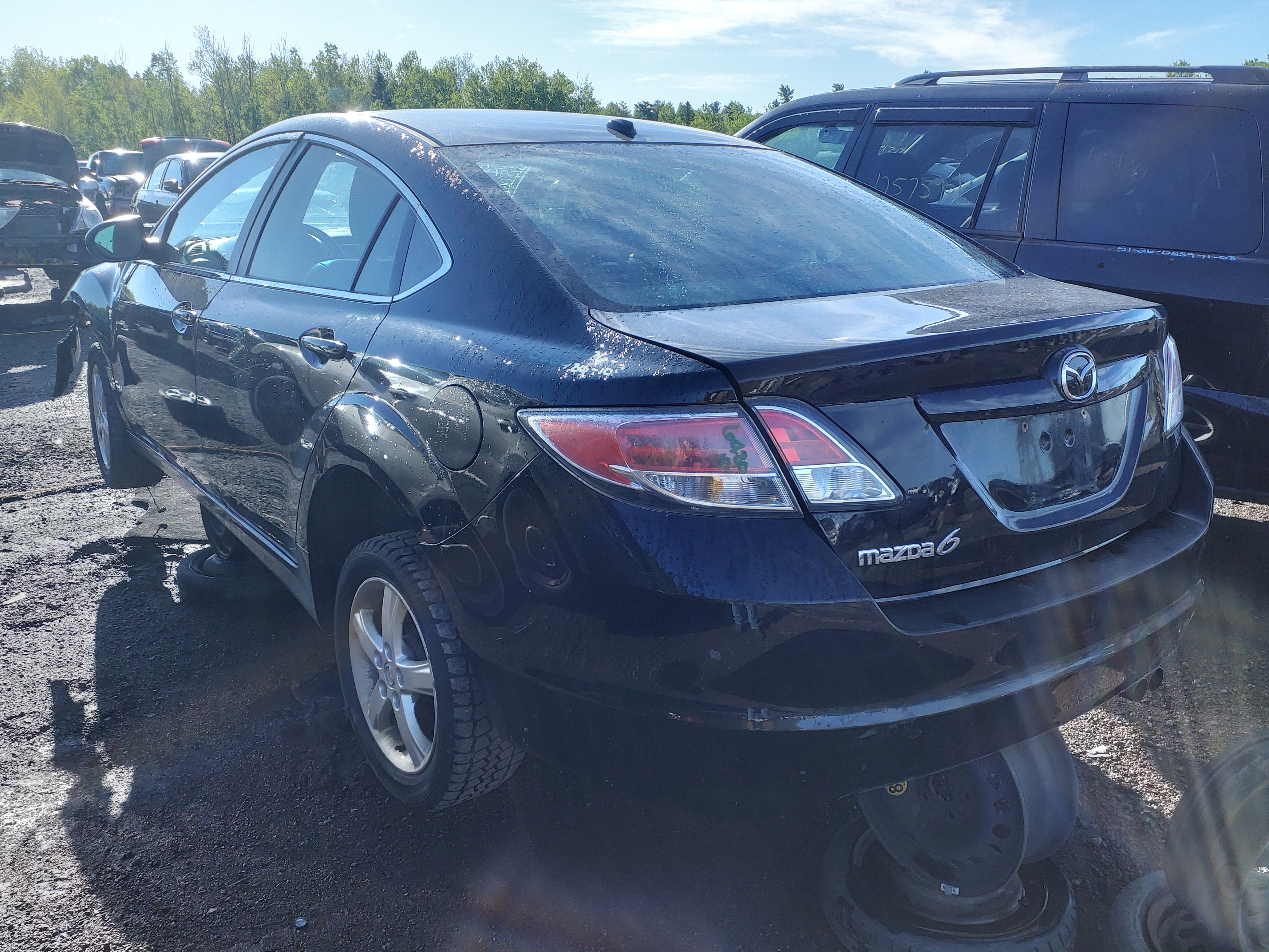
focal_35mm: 26
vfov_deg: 53.1
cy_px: 476
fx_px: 953
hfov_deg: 67.3
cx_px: 634
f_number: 1.9
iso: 40
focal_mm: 3.58
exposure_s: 1/251
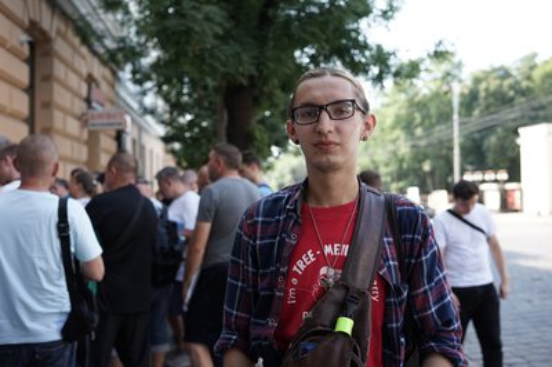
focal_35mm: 35
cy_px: 184
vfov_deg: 37.8
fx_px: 536
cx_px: 276
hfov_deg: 54.5
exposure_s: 1/250
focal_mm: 35
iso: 125
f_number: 2.8
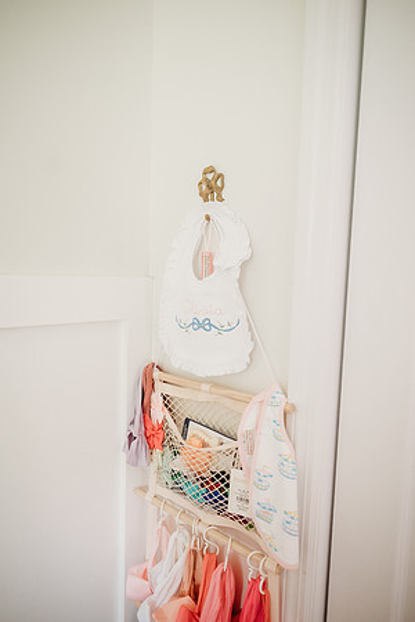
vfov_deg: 73.7
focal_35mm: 24
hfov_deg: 53.1
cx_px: 208
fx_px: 415
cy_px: 311
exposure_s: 1/200
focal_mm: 24
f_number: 2.8
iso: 1250
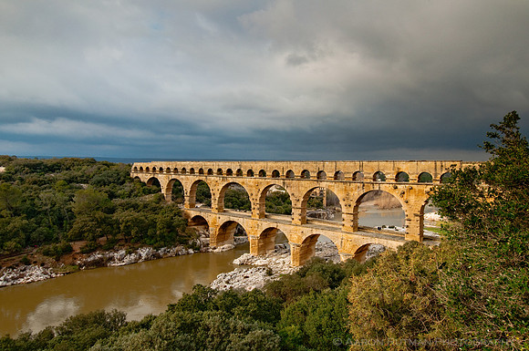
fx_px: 330
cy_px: 176
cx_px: 264
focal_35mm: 22
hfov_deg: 77.4
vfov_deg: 56.0
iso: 200
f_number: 8
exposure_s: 1/250
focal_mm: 15
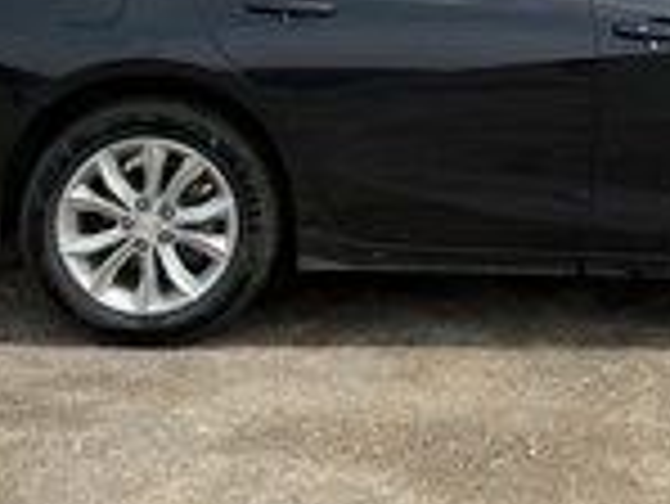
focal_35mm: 75
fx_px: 1453
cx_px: 661
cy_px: -117
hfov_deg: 24.8
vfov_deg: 18.5
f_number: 1.8
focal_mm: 3
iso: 25
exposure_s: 1/2227
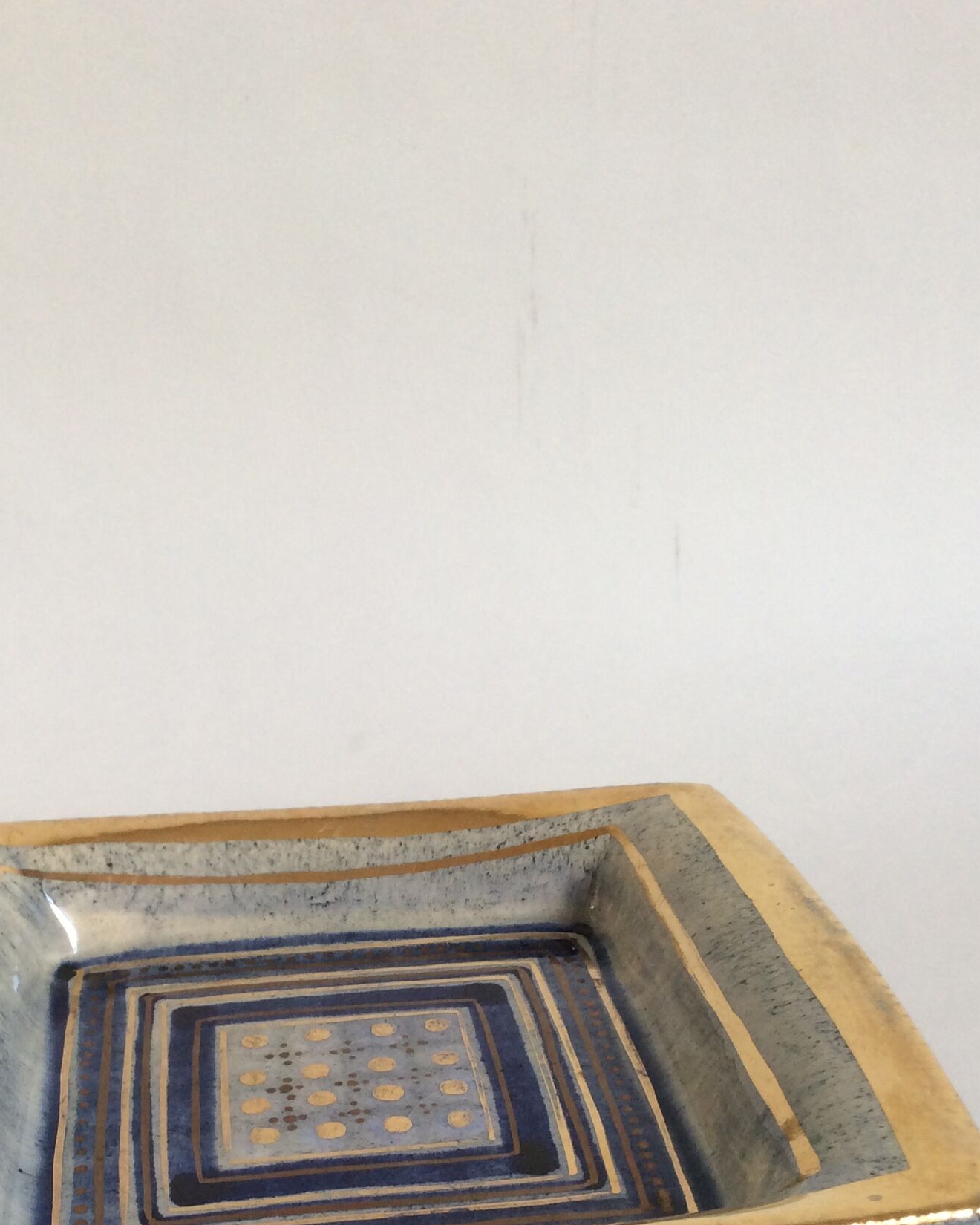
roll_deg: +0.6
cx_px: 393
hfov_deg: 30.8
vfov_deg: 36.9
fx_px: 1777
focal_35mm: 49
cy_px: 961
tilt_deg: -29.3
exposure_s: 1/25
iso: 50
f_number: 2.4
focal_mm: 3.3
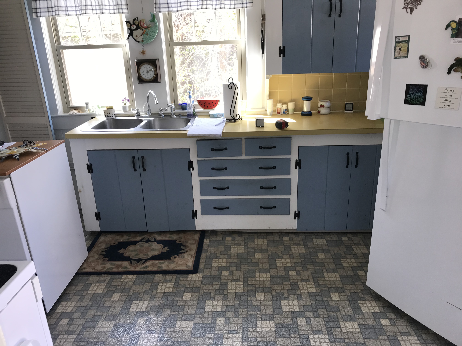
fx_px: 374
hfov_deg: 63.4
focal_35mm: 28
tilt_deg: -18.6
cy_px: 173
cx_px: 231
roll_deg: +2.6
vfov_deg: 49.7
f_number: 1.8
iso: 20
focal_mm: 3.99
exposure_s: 1/38
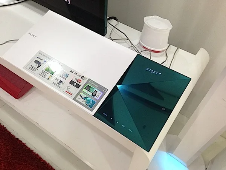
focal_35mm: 33
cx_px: 113
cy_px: 85
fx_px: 215
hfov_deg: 55.4
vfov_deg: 42.9
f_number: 2.4
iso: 125
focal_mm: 4.13
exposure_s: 1/20
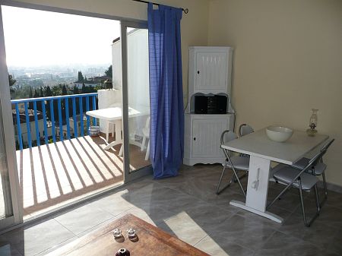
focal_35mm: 28
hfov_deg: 63.5
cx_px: 171
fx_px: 276
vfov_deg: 49.7
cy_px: 128
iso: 100
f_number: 3.3
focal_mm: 4.6
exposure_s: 1/800
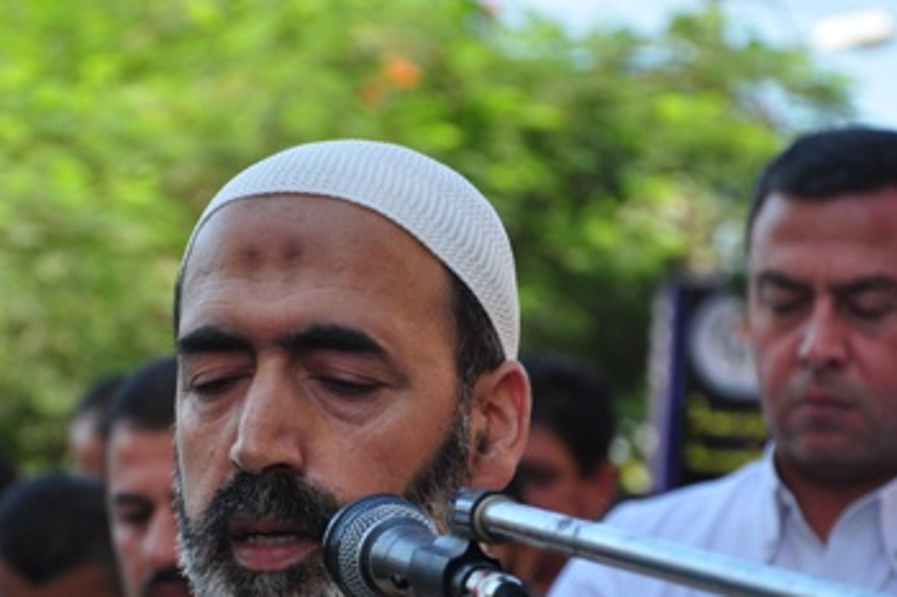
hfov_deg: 8.2
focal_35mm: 252
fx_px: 6276
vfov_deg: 5.4
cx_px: 208
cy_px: 480
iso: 400
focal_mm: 92
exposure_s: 1/500
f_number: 5.6
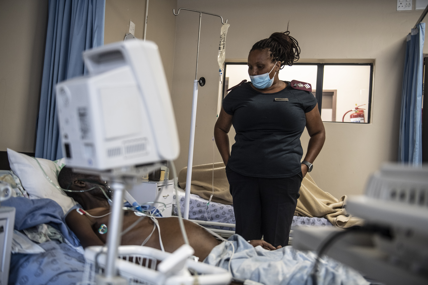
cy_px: 142
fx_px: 416
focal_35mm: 35
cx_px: 214
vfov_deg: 37.9
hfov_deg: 54.4
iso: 800
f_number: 2.8
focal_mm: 35
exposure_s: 1/160
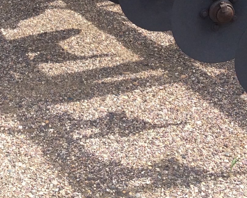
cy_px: -38
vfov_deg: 14.9
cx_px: 83
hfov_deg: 19.1
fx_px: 731
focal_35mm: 100
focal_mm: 3.3
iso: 32
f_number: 2.4
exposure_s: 1/608
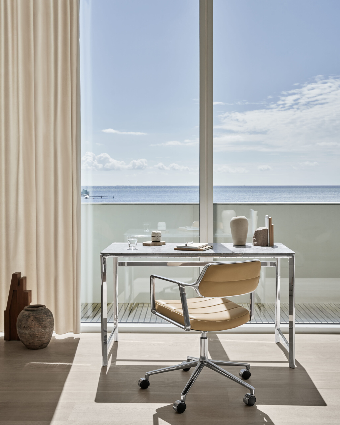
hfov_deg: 34.9
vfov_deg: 42.8
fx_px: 541
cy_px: 190
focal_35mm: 43
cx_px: 170
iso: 320
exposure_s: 1/500
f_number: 9
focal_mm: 38
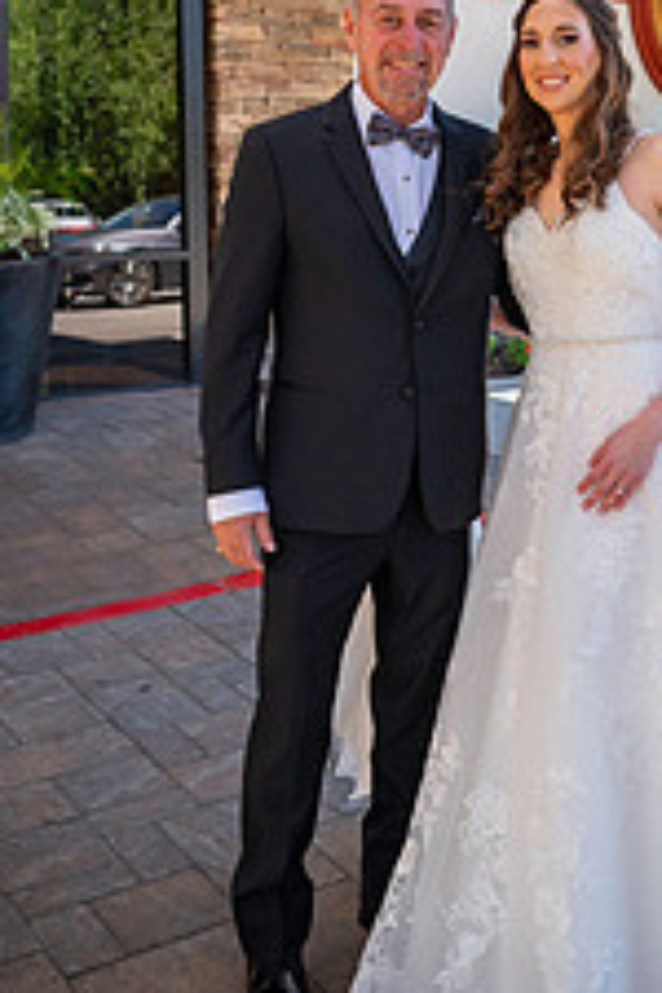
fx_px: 1324
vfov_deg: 39.8
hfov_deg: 27.6
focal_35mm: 48
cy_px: 234
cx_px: 510
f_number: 2.8
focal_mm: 24
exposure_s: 1/2500
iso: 1000
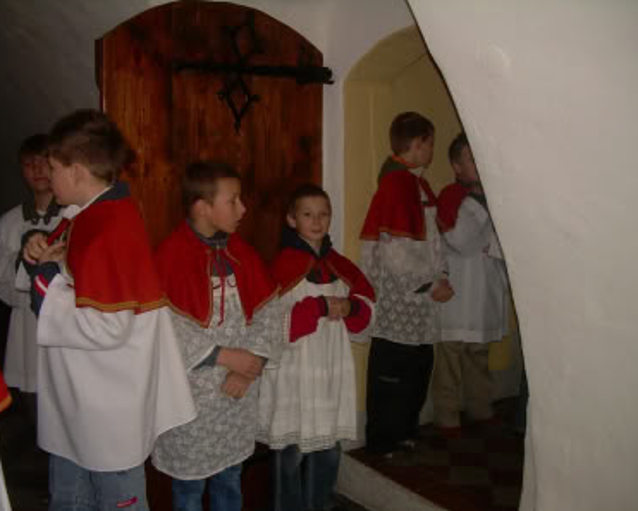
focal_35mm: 40
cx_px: 296
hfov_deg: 45.8
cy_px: 256
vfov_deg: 37.4
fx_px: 755
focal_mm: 6.3
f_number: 2.8
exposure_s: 1/60
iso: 50
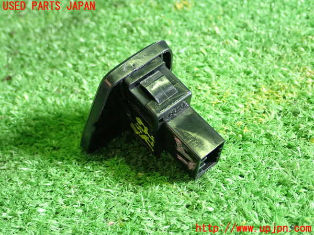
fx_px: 454
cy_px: 118
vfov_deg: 29.1
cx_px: 157
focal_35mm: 50
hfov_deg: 38.2
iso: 800
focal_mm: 9.01
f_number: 3.2
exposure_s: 1/40
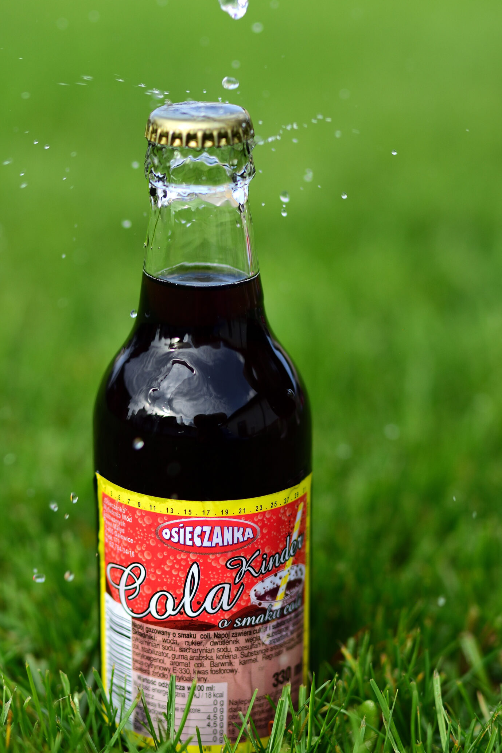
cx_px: 197
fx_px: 1945
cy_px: 397
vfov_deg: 21.9
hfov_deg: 14.7
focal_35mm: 93
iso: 160
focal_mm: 50
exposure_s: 1/2000
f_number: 2
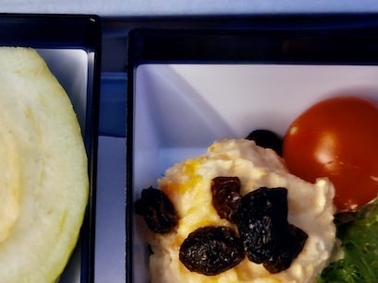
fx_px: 492
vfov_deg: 32.1
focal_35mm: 45
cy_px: 176
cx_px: 89
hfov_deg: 40.7
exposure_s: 1/15
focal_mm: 6.3
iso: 1600
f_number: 1.7
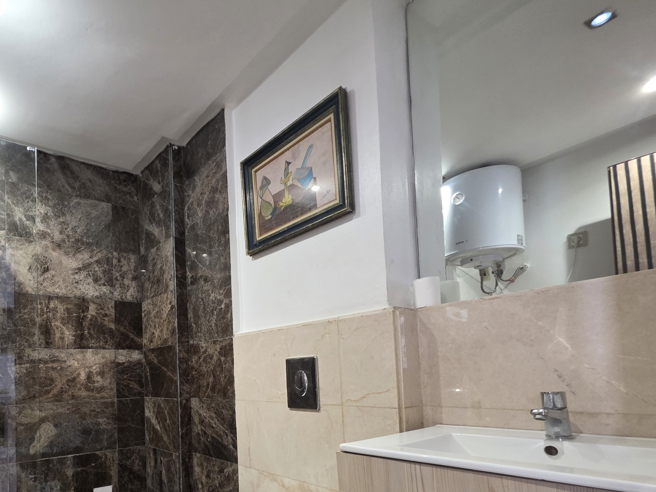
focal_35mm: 20
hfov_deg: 78.1
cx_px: 199
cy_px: 360
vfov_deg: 62.8
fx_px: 379
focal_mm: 2.2
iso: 320
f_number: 1.9
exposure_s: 1/50
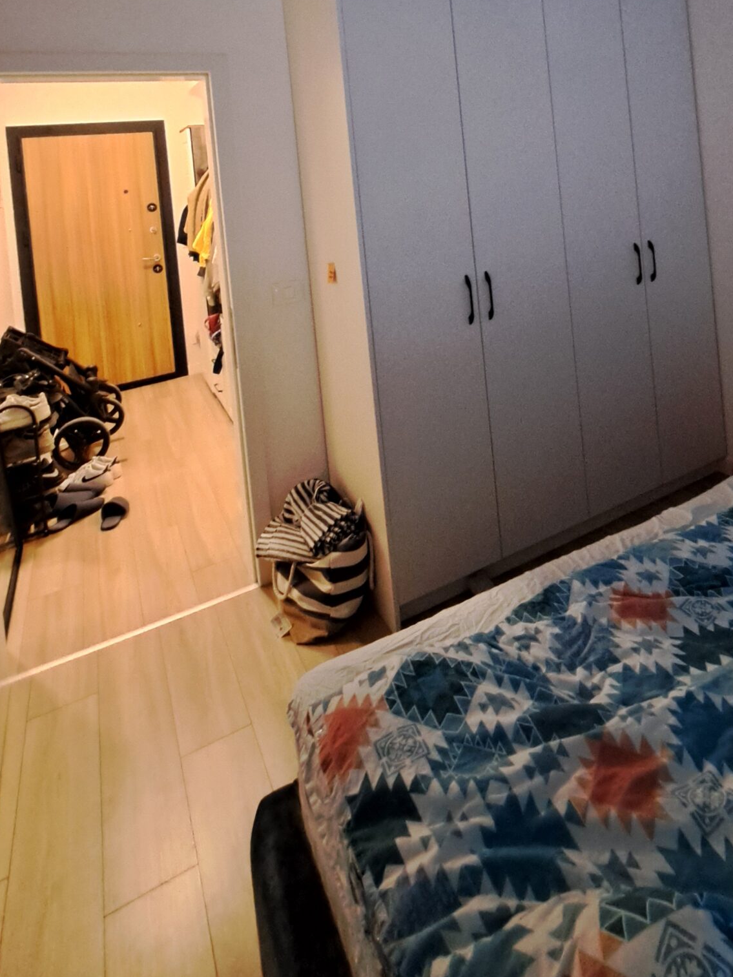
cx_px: 470
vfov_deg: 67.6
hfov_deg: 60.1
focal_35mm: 22
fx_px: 621
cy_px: 167
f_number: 2.2
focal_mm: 1.74
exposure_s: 1/25
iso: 500
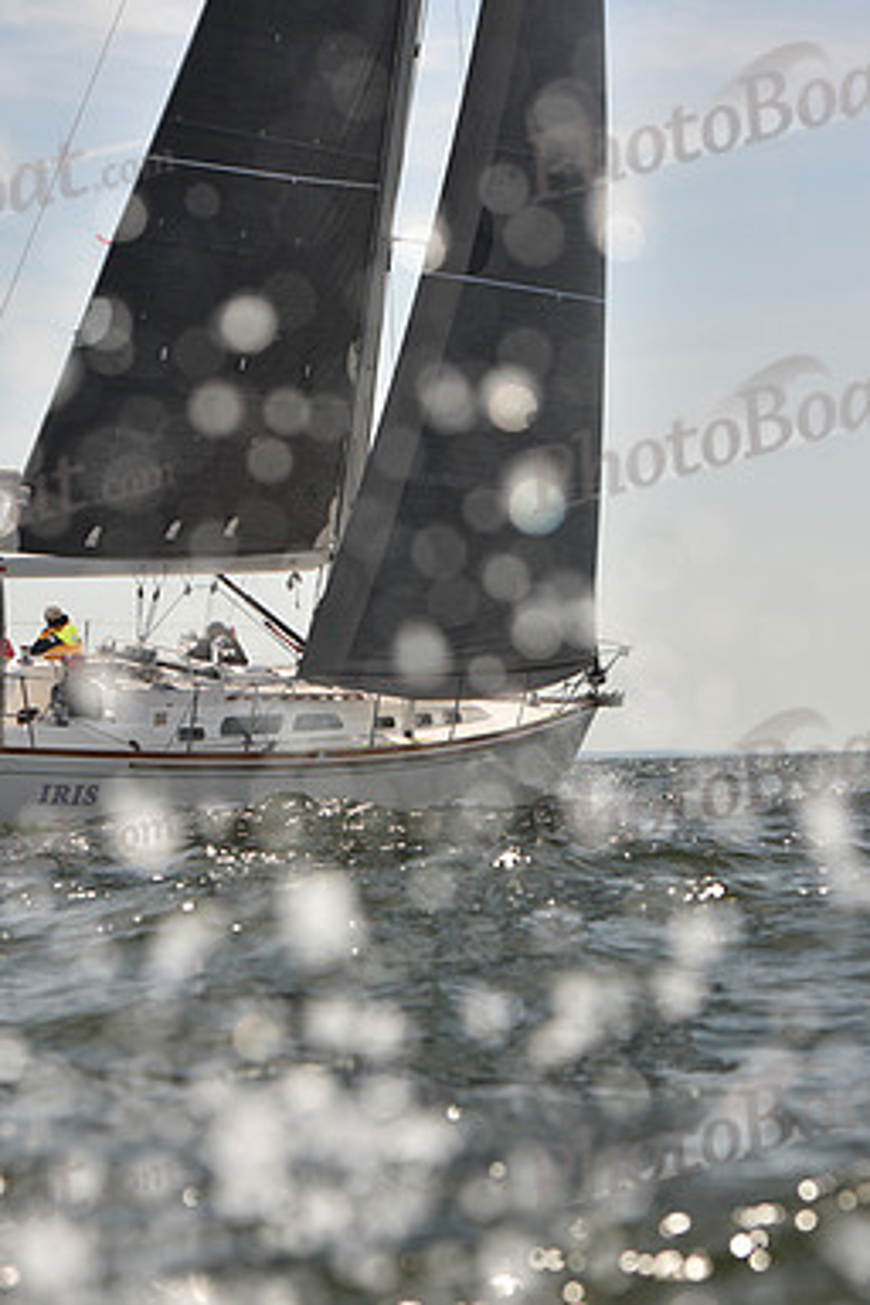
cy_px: 651
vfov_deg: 16.5
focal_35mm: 124
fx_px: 4495
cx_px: 353
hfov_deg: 11.1
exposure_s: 1/1250
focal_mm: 82
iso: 250
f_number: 4.5
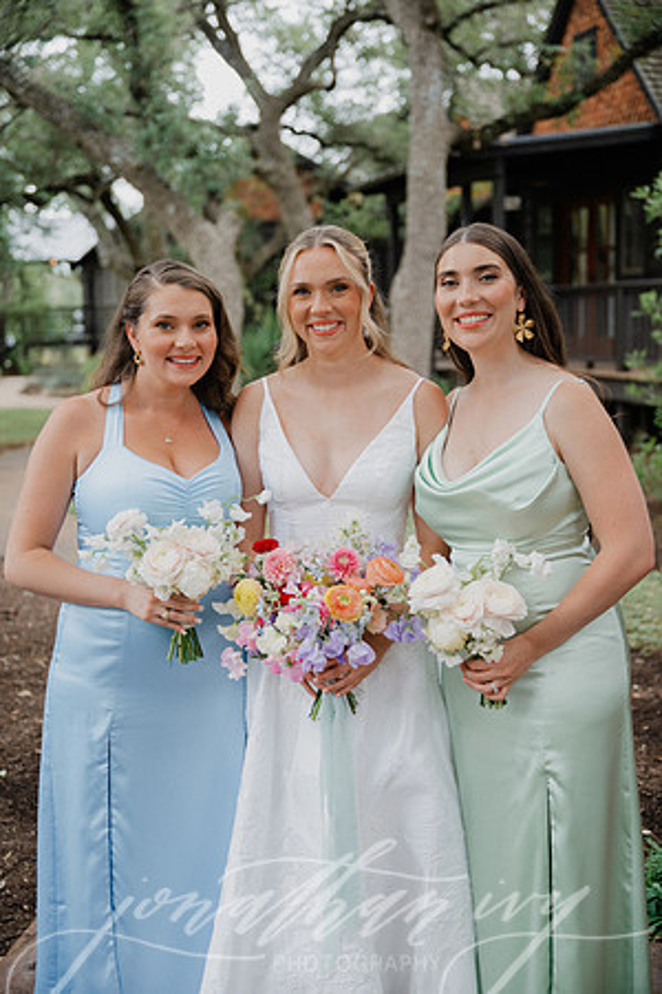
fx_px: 1324
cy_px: 497
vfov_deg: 41.1
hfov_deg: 28.1
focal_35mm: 48
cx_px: 331
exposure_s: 1/640
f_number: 2.8
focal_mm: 48
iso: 450
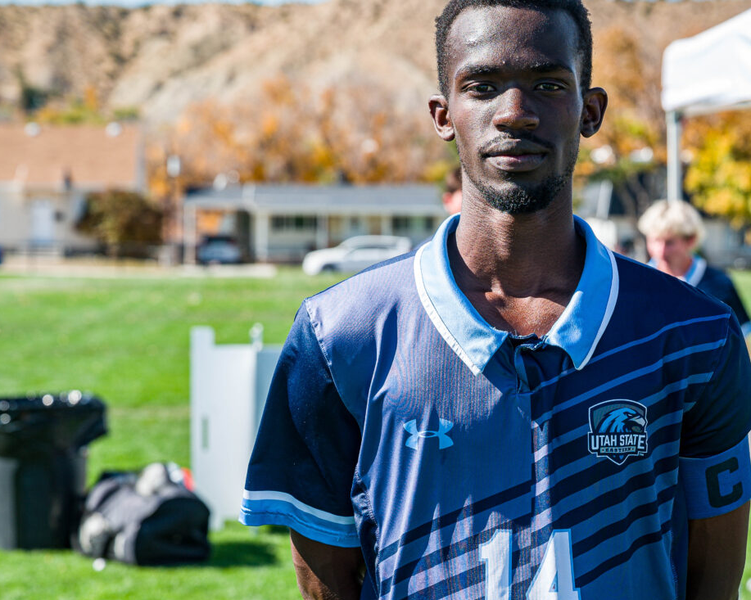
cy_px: 372
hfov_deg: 17.4
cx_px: 535
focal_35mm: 110
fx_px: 2444
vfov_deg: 14.0
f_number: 5.6
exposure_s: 1/320
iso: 100
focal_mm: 70
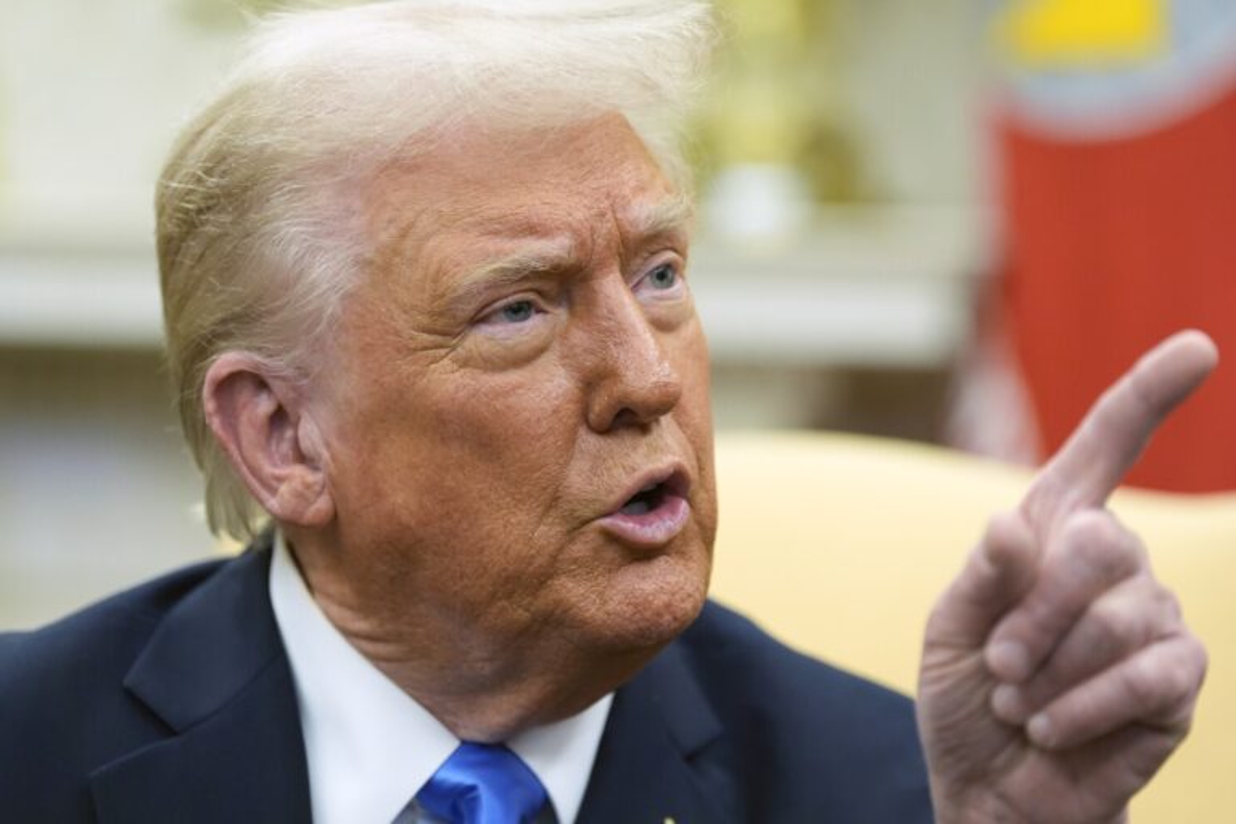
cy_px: 412
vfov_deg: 7.7
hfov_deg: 11.5
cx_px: 618
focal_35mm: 178
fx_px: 6111
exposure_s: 1/400
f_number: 3.5
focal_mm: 178
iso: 3200
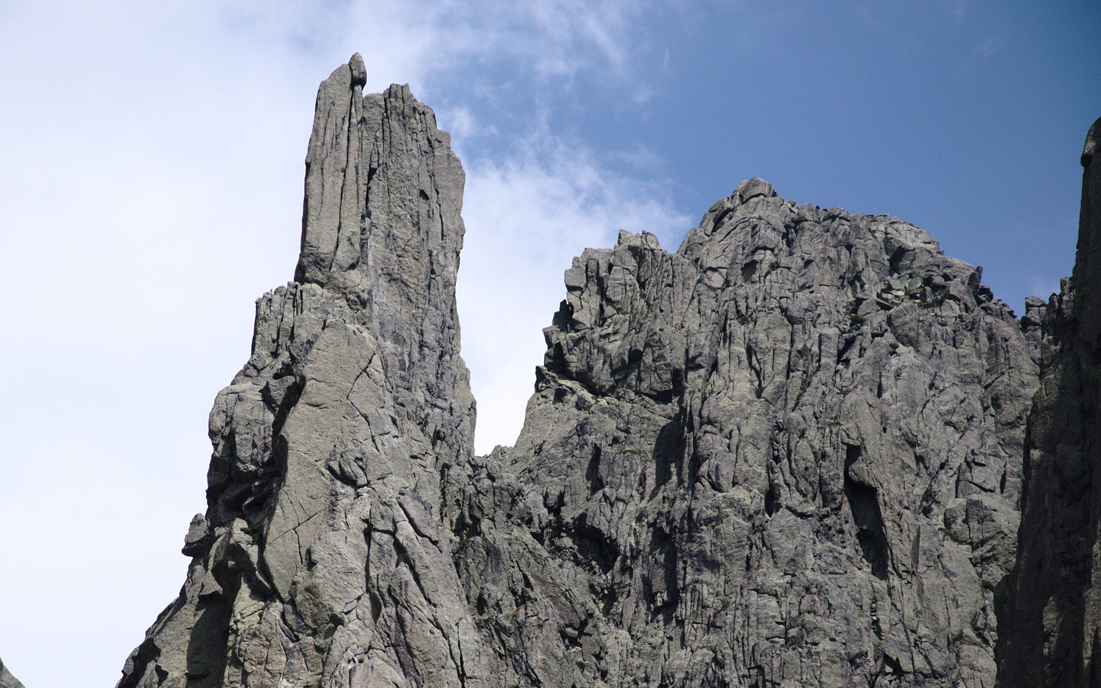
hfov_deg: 11.4
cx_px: 476
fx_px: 5508
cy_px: 409
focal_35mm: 184
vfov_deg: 7.1
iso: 400
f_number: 8
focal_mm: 105
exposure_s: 1/1000
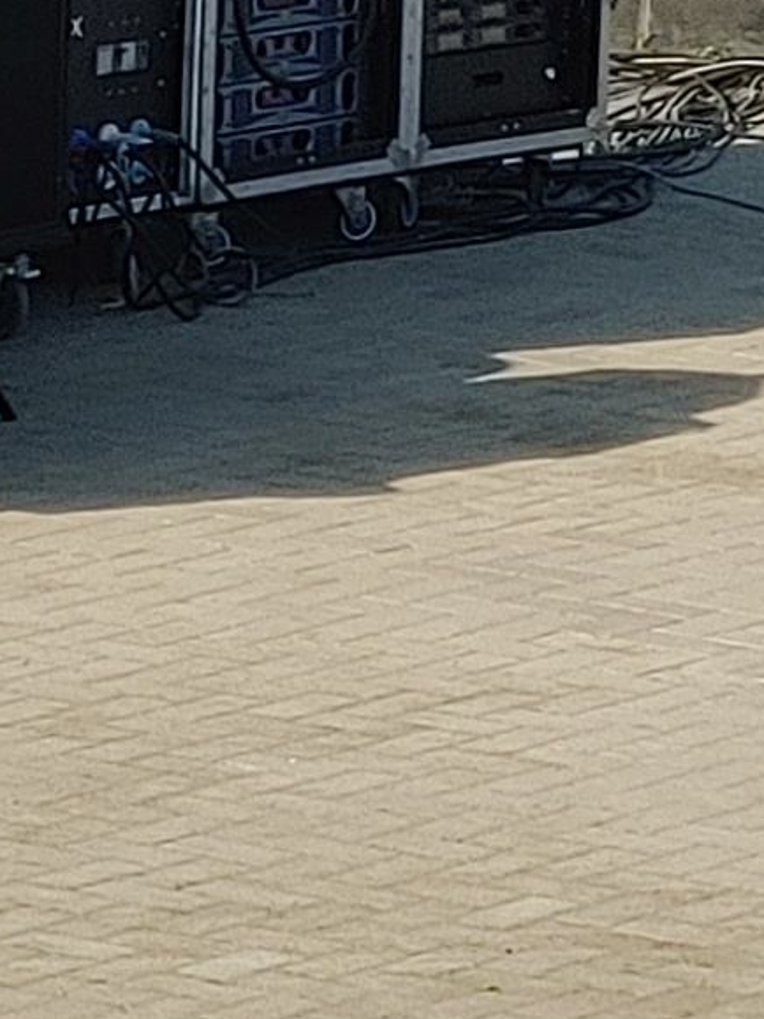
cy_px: -998
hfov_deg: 3.9
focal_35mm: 383
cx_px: 1308
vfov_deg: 5.1
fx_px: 11275
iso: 50
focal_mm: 5.88
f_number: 2.4
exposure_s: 1/498
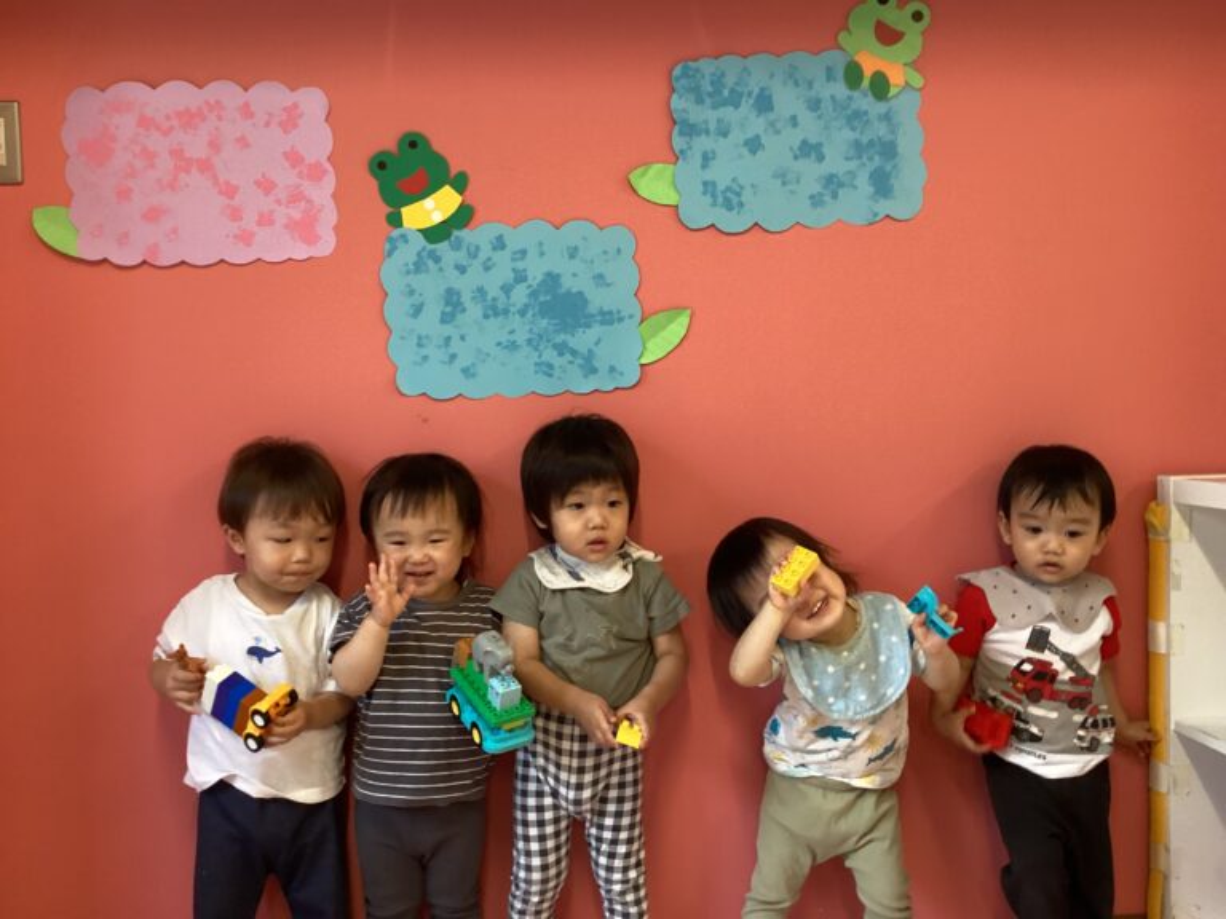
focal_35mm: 31
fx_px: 1098
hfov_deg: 58.4
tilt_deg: -3.9
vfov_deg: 45.4
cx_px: 613
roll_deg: +3.6
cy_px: 460
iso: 250
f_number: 2.4
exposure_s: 1/60
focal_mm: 3.3
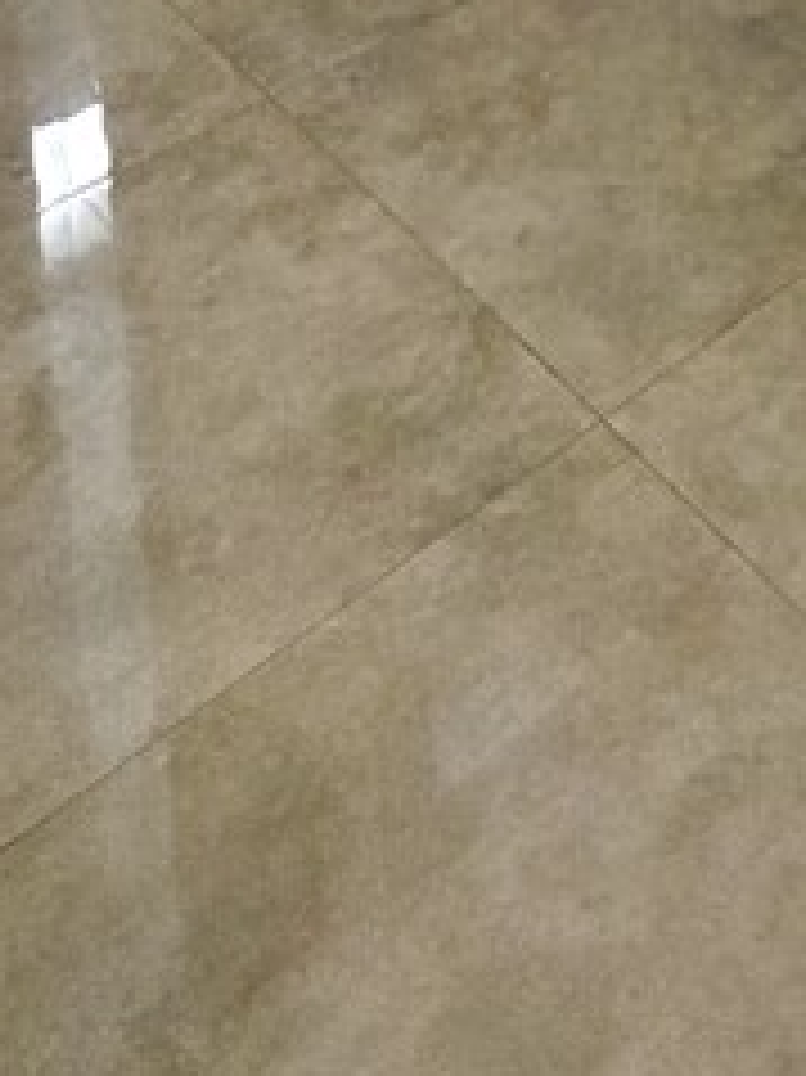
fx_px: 1864
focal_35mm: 60
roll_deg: -0.4
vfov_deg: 22.0
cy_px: -792
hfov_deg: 21.6
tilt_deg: -10.0
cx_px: 1099
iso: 500
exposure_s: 1/60
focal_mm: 2.22
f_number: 2.2
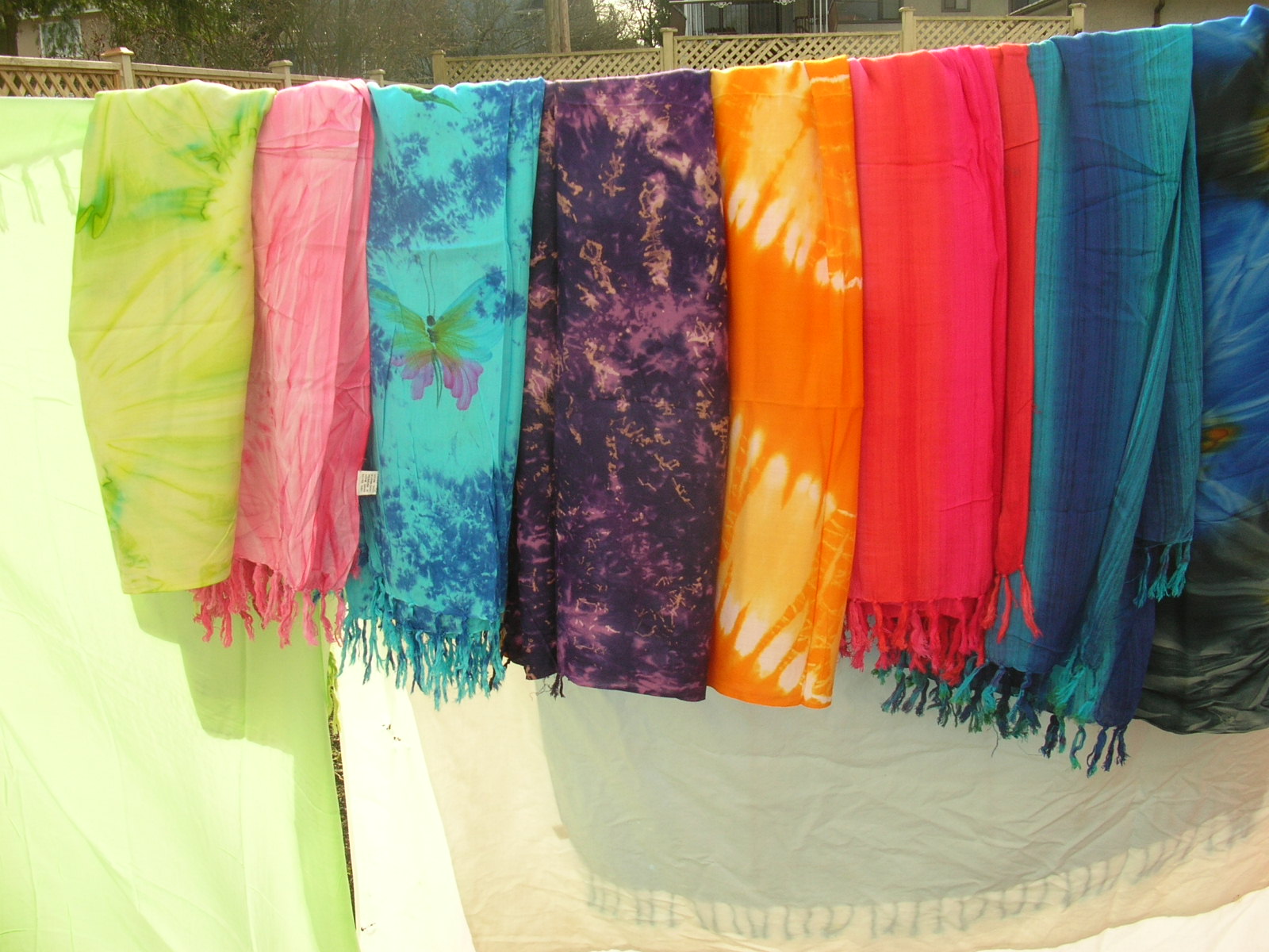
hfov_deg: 52.6
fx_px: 1283
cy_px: 476
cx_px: 634
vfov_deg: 40.7
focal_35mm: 35
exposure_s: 1/143
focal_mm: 5.8
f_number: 5.6
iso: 50
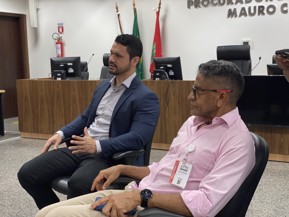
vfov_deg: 28.0
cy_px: 108
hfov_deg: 36.8
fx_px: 434
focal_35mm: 52
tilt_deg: -6.6
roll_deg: +1.1
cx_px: 144
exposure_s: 1/120
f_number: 2
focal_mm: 6
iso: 125
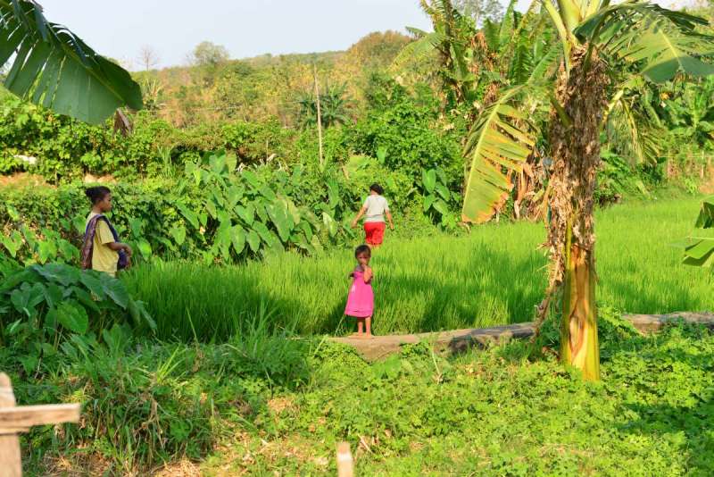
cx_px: 357
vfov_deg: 20.6
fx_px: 1309
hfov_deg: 30.5
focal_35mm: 66
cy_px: 238
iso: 250
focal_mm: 66
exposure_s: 1/250
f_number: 8
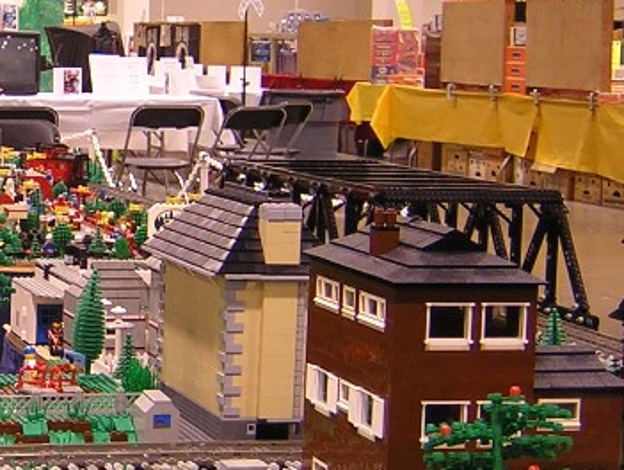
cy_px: 158
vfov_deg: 13.8
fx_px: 1931
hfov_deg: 17.8
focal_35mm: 107
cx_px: -36
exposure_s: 1/7.8
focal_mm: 6.1
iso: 100
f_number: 2.9
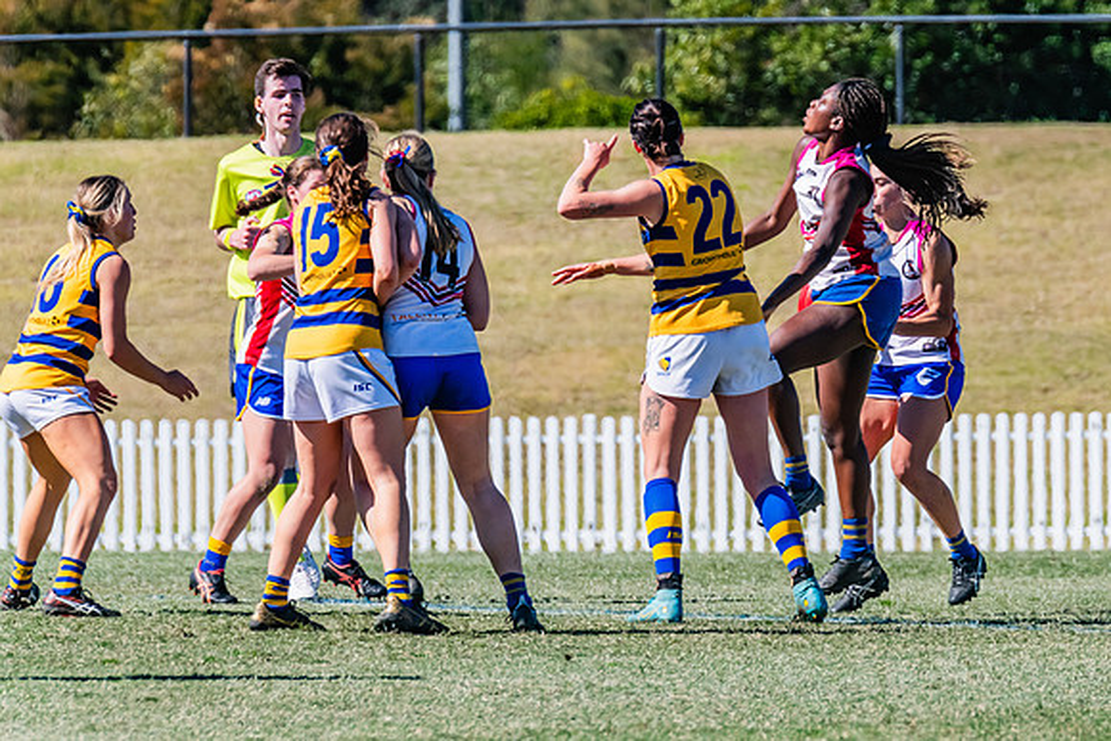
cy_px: 308
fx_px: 20202
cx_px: 865
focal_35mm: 654
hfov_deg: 3.1
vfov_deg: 2.1
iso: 800
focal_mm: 420
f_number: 10
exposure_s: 1/1600
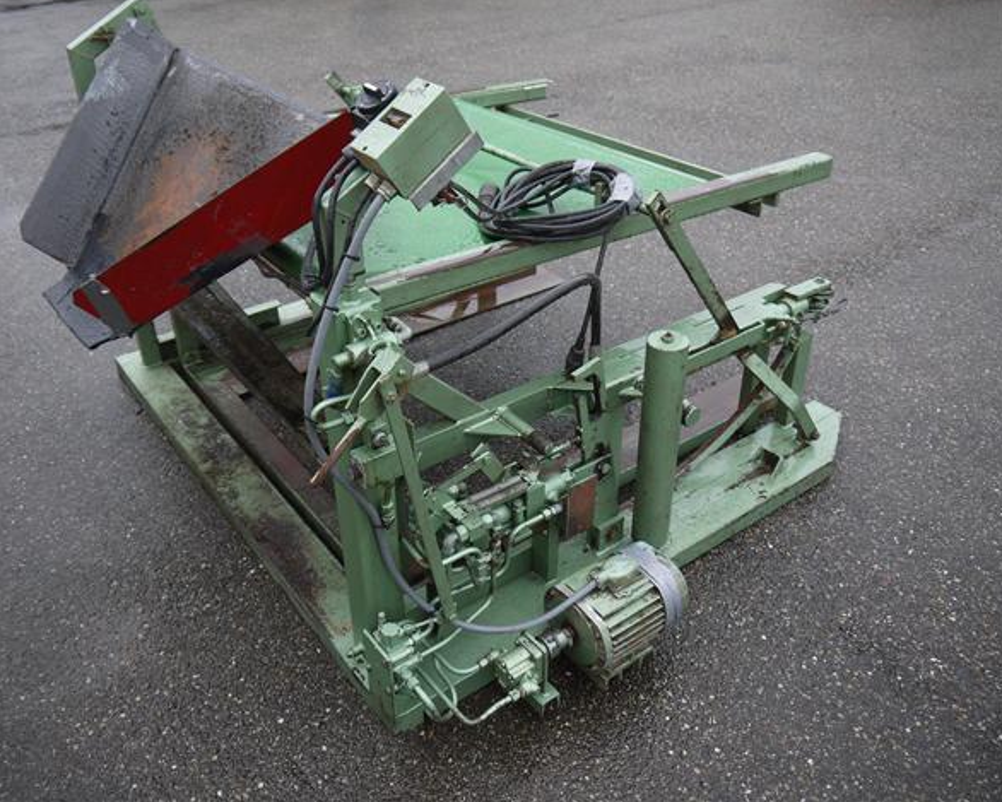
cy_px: 393
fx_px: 949
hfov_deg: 55.6
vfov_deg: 45.8
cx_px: 463
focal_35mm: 32
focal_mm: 15
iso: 100
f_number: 3.5
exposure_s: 1/100
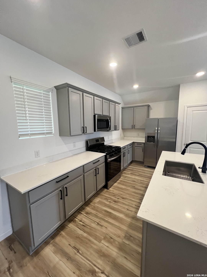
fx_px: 104
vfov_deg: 106.2
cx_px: 104
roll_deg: +1.3
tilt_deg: -6.5
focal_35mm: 13
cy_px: 138
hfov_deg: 89.9
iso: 250
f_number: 1.8
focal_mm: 1.57
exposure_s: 1/120
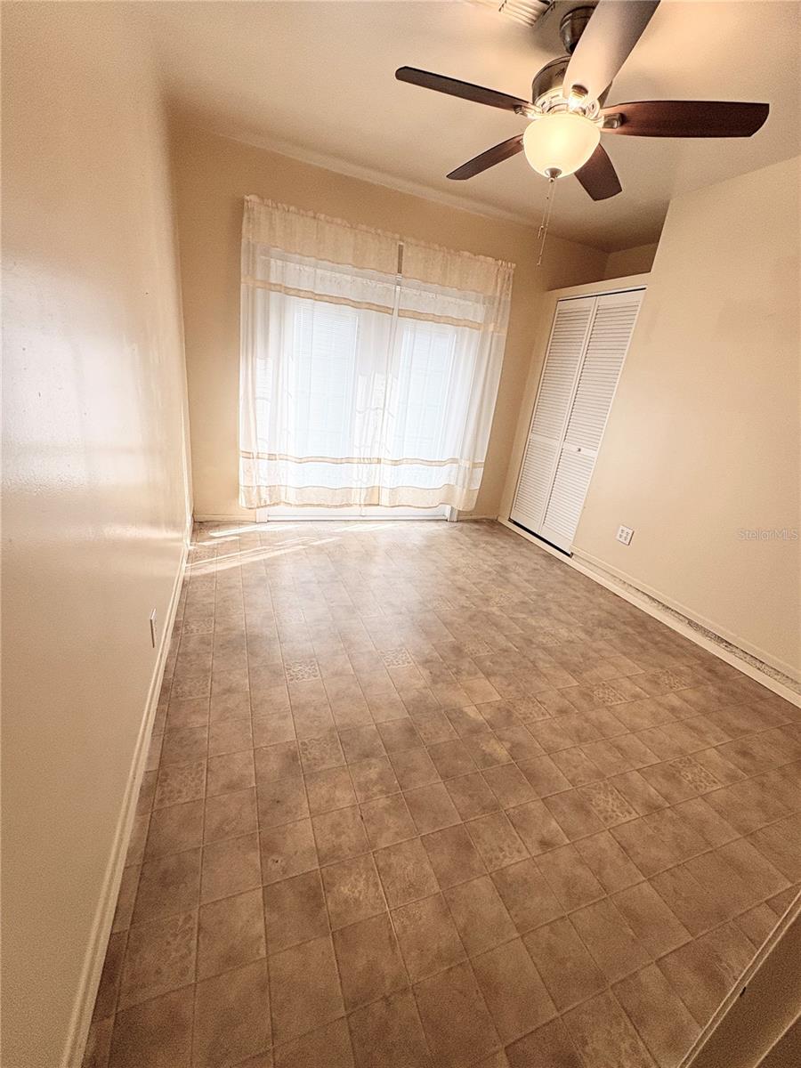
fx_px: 432
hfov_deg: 85.7
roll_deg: -7.7
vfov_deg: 102.1
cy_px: 534
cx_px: 400
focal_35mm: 14
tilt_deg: -20.6
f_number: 2.2
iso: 64
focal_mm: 2.22
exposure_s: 1/120
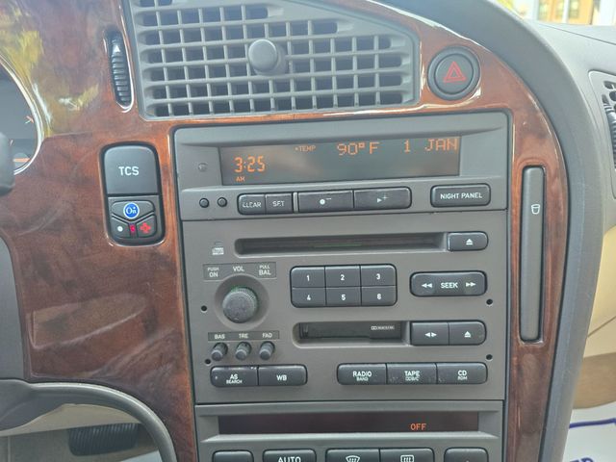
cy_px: 231
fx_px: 409
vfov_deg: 58.9
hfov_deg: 73.9
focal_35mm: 23
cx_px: 308
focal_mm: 6.3
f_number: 1.7
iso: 125
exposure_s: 1/61
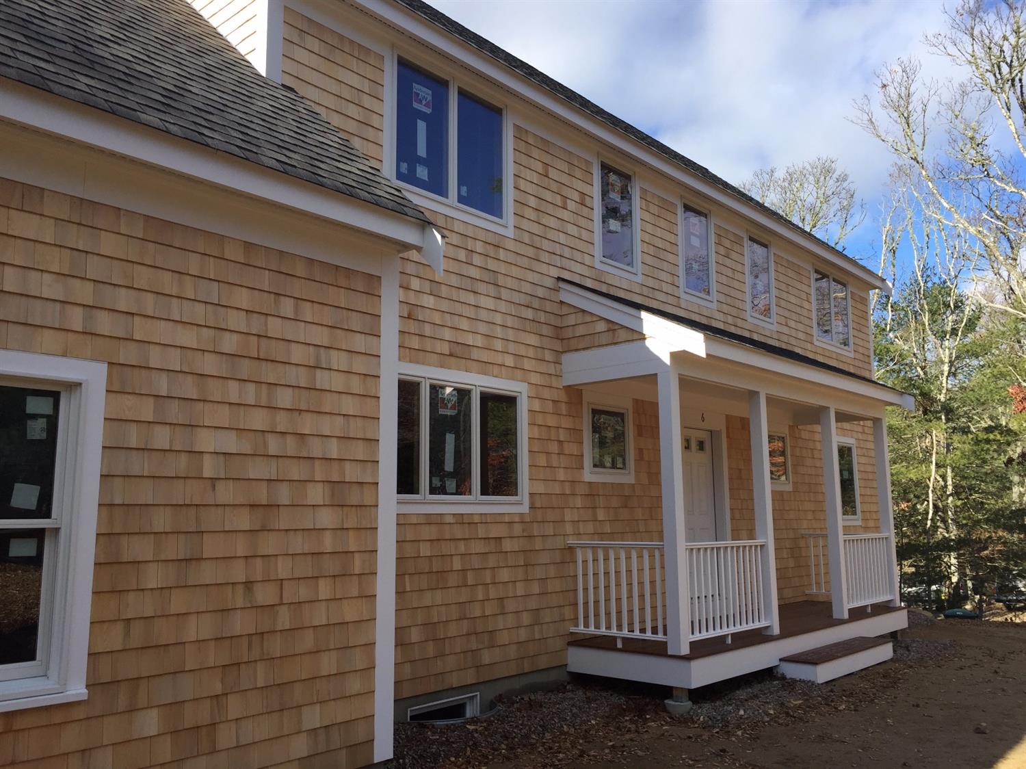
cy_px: 384
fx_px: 859
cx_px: 513
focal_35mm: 29
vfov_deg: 48.2
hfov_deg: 61.7
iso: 32
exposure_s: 1/1099
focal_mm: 4.15
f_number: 2.2
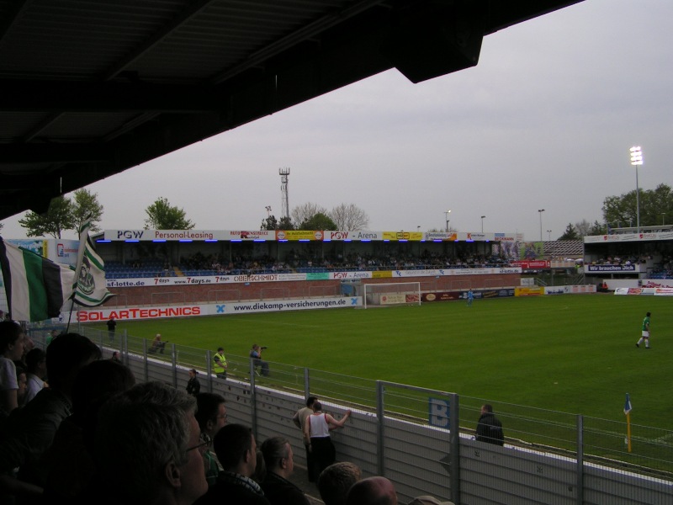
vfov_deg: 37.7
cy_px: 252
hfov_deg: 49.0
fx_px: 739
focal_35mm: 38
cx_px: 336
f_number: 2.8
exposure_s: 1/400
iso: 50
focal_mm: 5.8
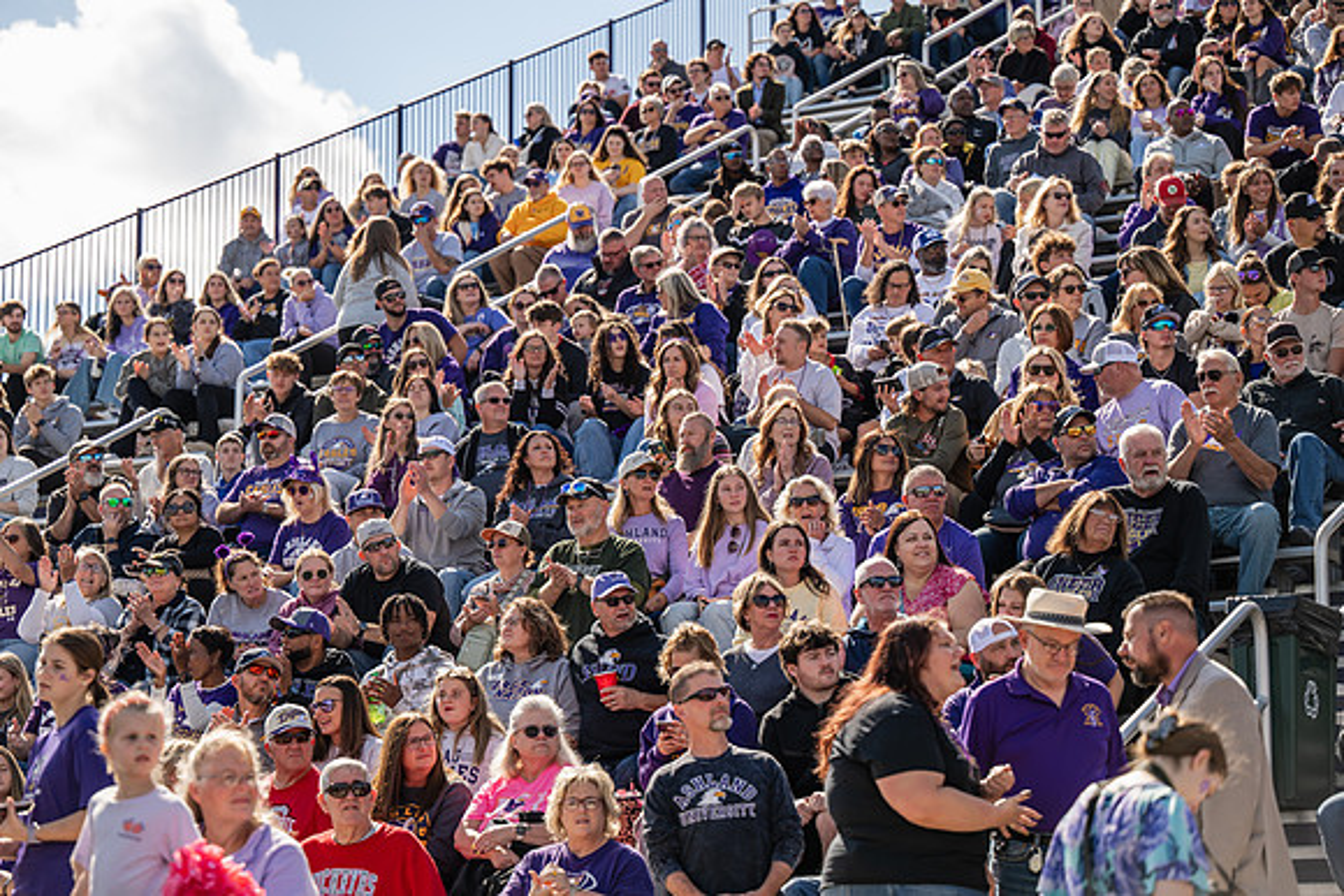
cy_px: 448
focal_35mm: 92
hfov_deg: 22.1
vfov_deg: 14.9
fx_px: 3435
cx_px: 672
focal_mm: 92
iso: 64
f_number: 3.2
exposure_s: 1/500
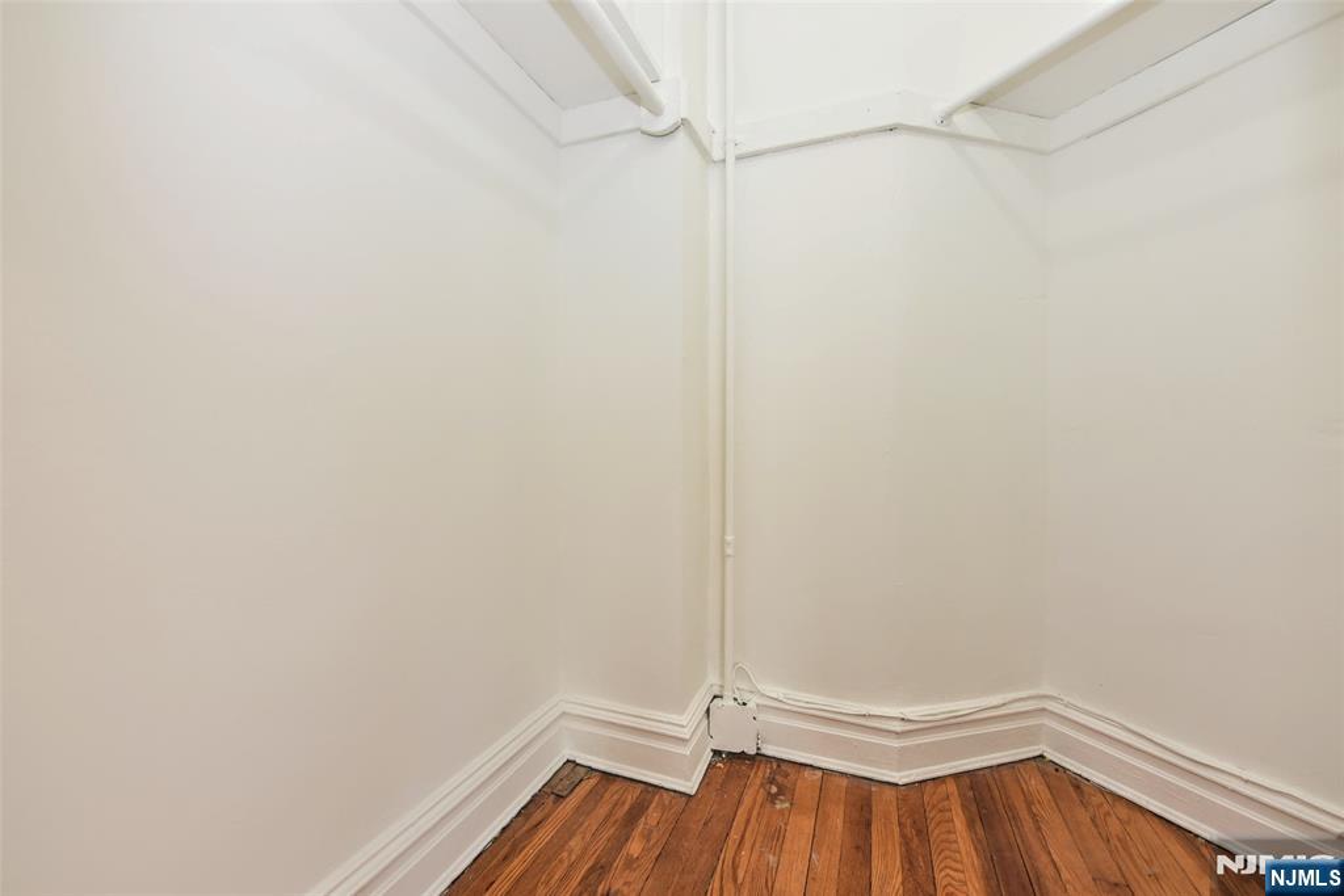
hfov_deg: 104.2
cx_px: 672
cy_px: 448
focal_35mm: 14
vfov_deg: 81.2
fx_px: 523
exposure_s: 1/100
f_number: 5
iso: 800
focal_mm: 14
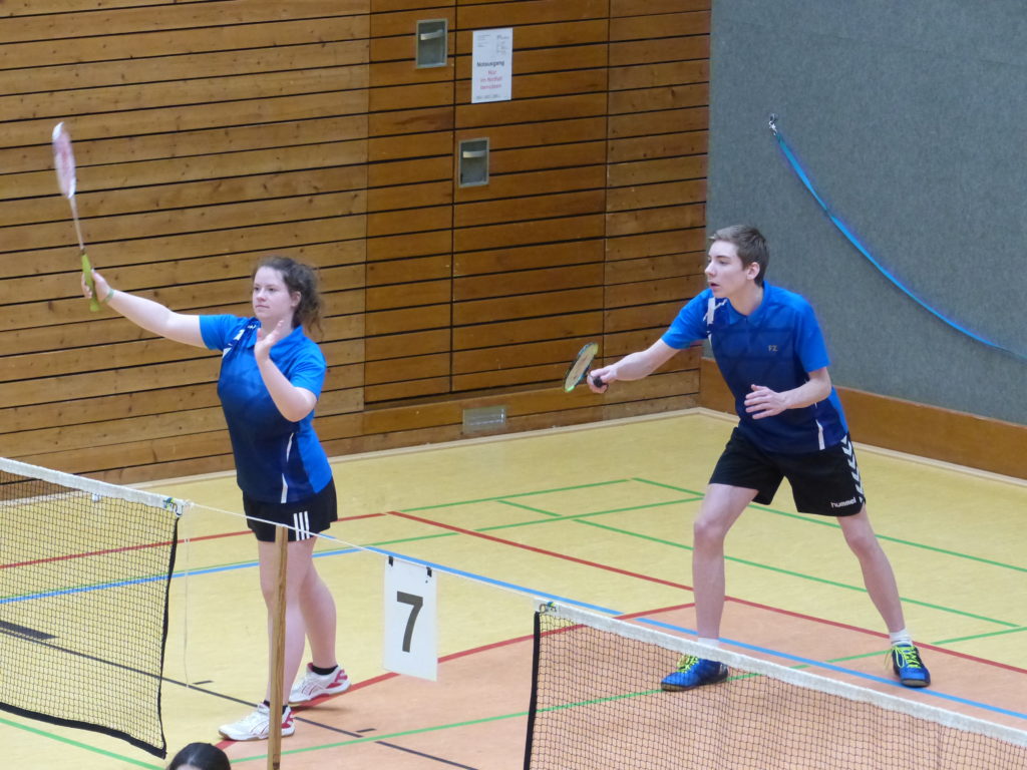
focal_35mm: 228
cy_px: 385
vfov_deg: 6.5
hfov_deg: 8.7
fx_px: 6764
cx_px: 514
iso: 800
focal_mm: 41.1
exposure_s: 1/125
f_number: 2.8
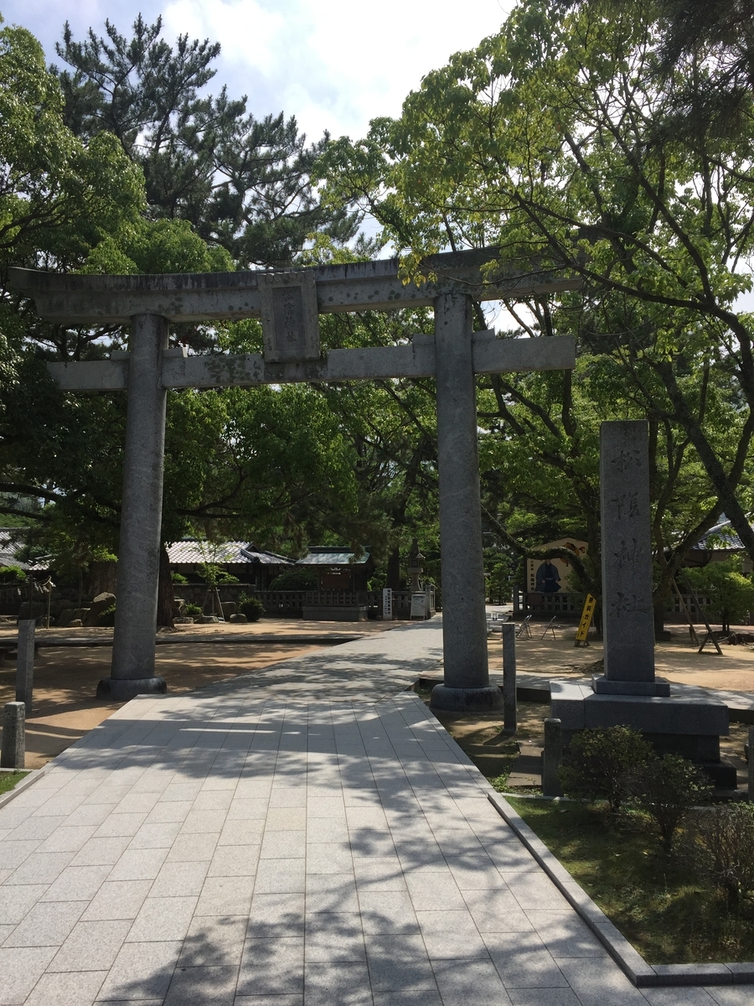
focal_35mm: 29
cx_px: 377
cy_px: 503
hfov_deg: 48.2
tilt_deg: +6.3
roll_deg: +0.1
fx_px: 842
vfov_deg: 61.7
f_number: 2.2
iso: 32
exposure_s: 1/2326
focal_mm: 4.15
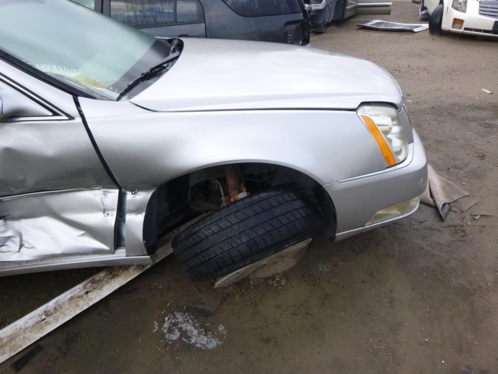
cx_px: 249
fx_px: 360
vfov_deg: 54.9
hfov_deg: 69.4
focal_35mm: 25
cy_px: 187
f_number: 3.9
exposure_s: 1/60
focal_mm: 4.5
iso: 250
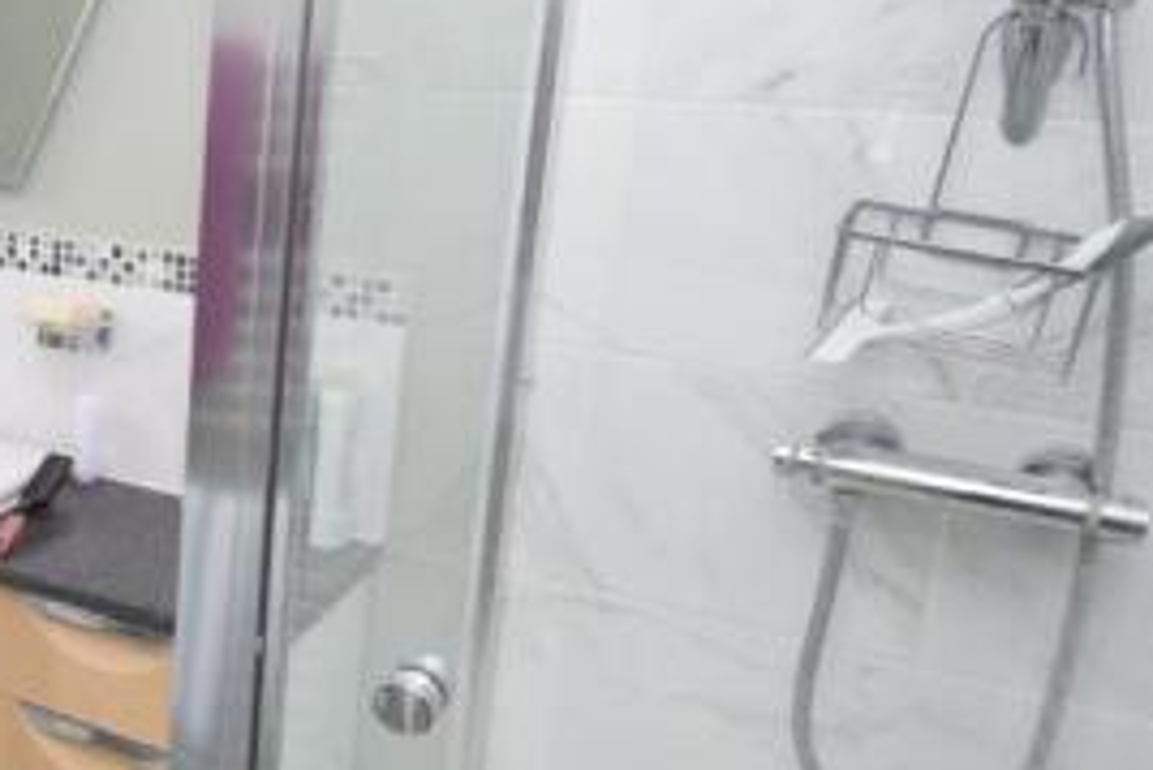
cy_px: 338
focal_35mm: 44
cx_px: -198
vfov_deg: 30.5
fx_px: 1410
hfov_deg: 35.8
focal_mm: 12
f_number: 4
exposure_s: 1/60
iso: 1000
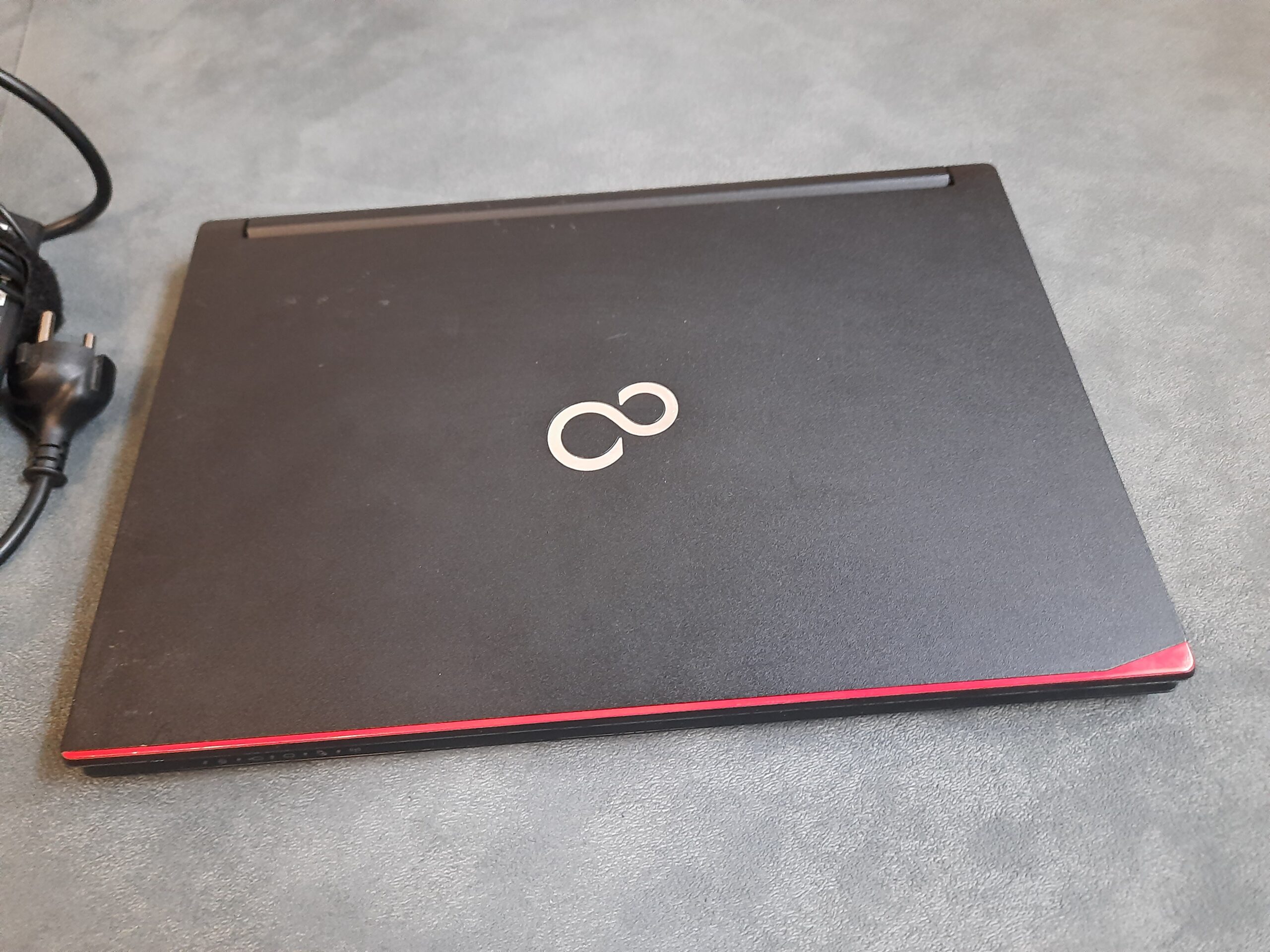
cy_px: 476
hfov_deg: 69.4
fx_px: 917
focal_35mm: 25
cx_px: 635
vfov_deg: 54.9
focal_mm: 4.6
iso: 640
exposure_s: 1/20
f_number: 2
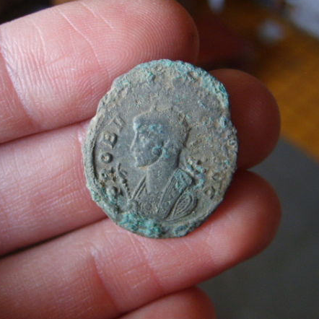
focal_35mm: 42
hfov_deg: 40.0
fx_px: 438
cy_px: 157
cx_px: 160
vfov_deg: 40.0
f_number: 2.8
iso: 139
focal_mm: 5.8
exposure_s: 1/6
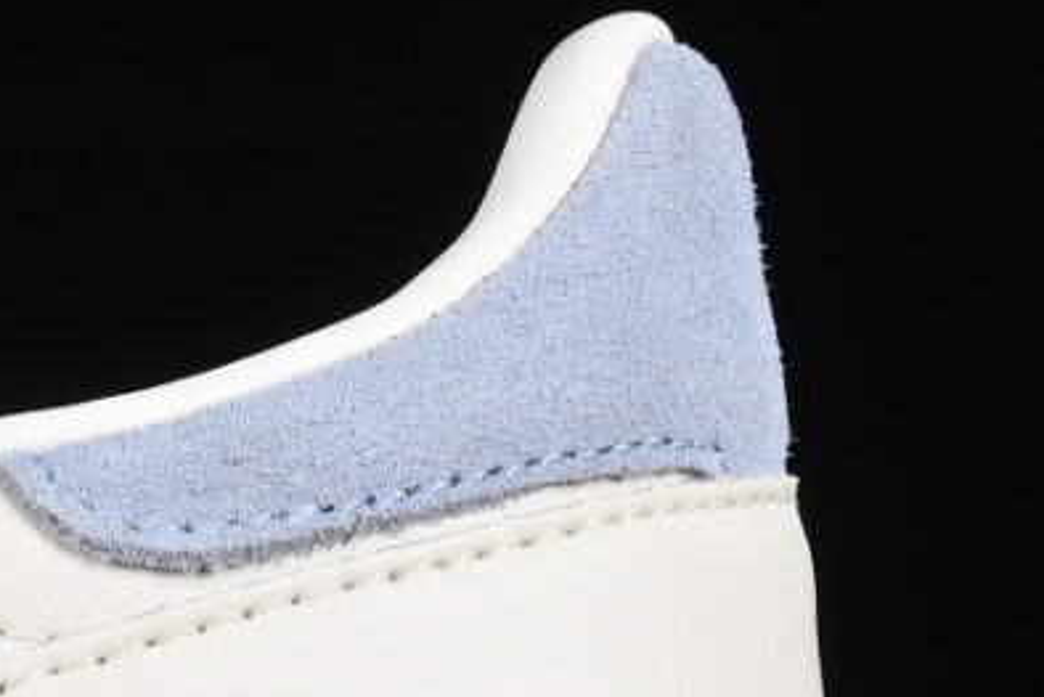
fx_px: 14127
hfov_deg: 4.2
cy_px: 15
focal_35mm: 487
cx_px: -1129
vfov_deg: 2.8
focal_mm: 50
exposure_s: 1/80
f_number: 8
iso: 160
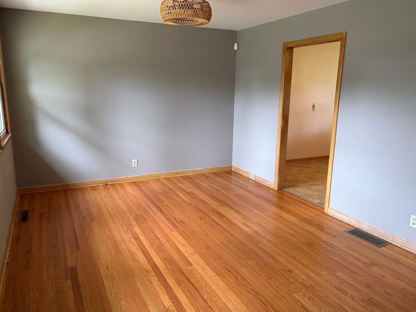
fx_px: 325
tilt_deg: -10.5
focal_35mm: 27
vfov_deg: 51.4
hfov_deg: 65.3
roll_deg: -0.2
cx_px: 204
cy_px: 153
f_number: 1.6
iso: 400
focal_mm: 5.96
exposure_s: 1/60
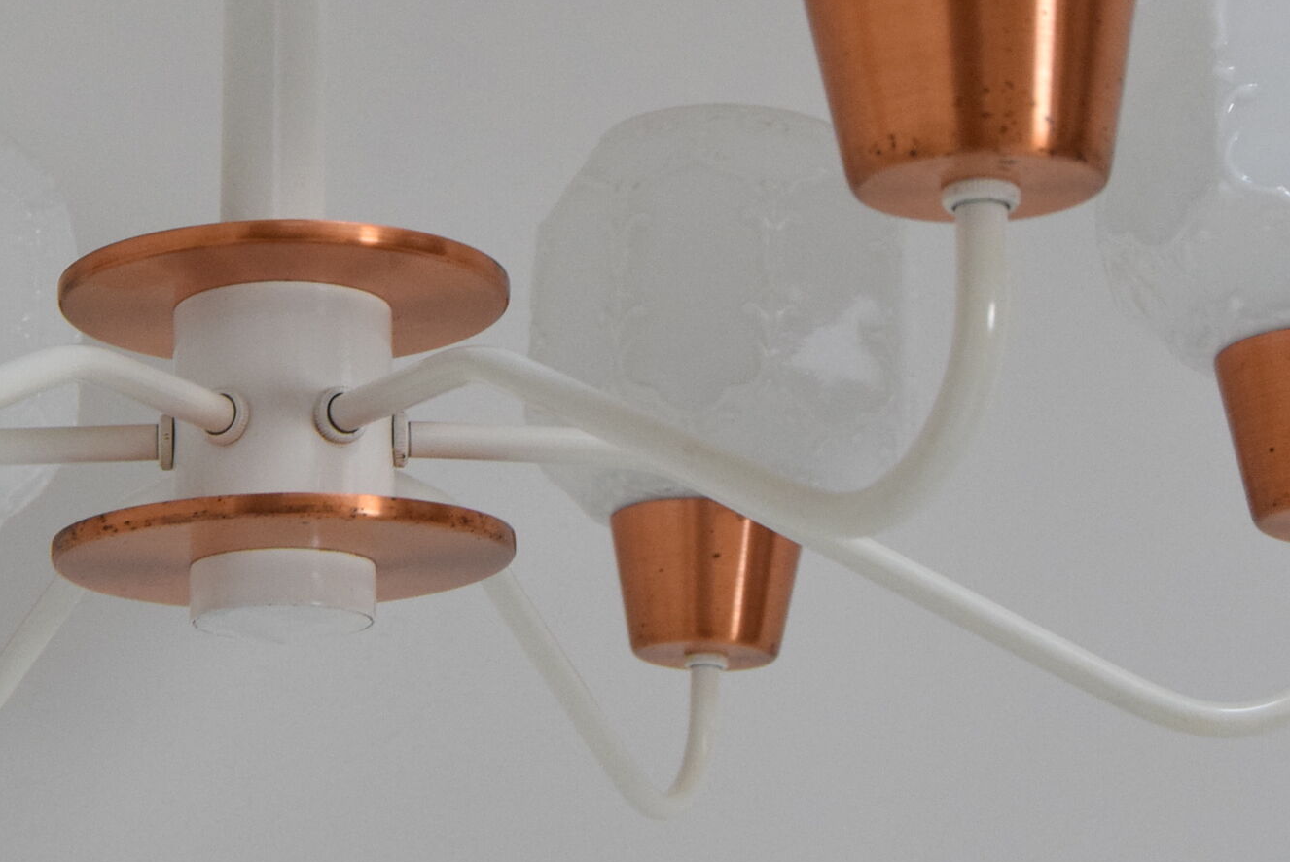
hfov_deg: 22.9
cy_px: 90
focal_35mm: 88
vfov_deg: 15.4
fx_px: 3155
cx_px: 318
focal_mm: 26
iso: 1600
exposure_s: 1/125
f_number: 5.6
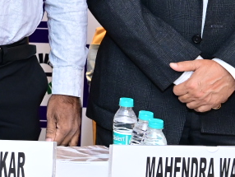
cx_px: -259
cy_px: -49
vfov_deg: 9.9
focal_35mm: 147
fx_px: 999
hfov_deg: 11.8
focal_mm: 27
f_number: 5.6
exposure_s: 1/125
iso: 1600
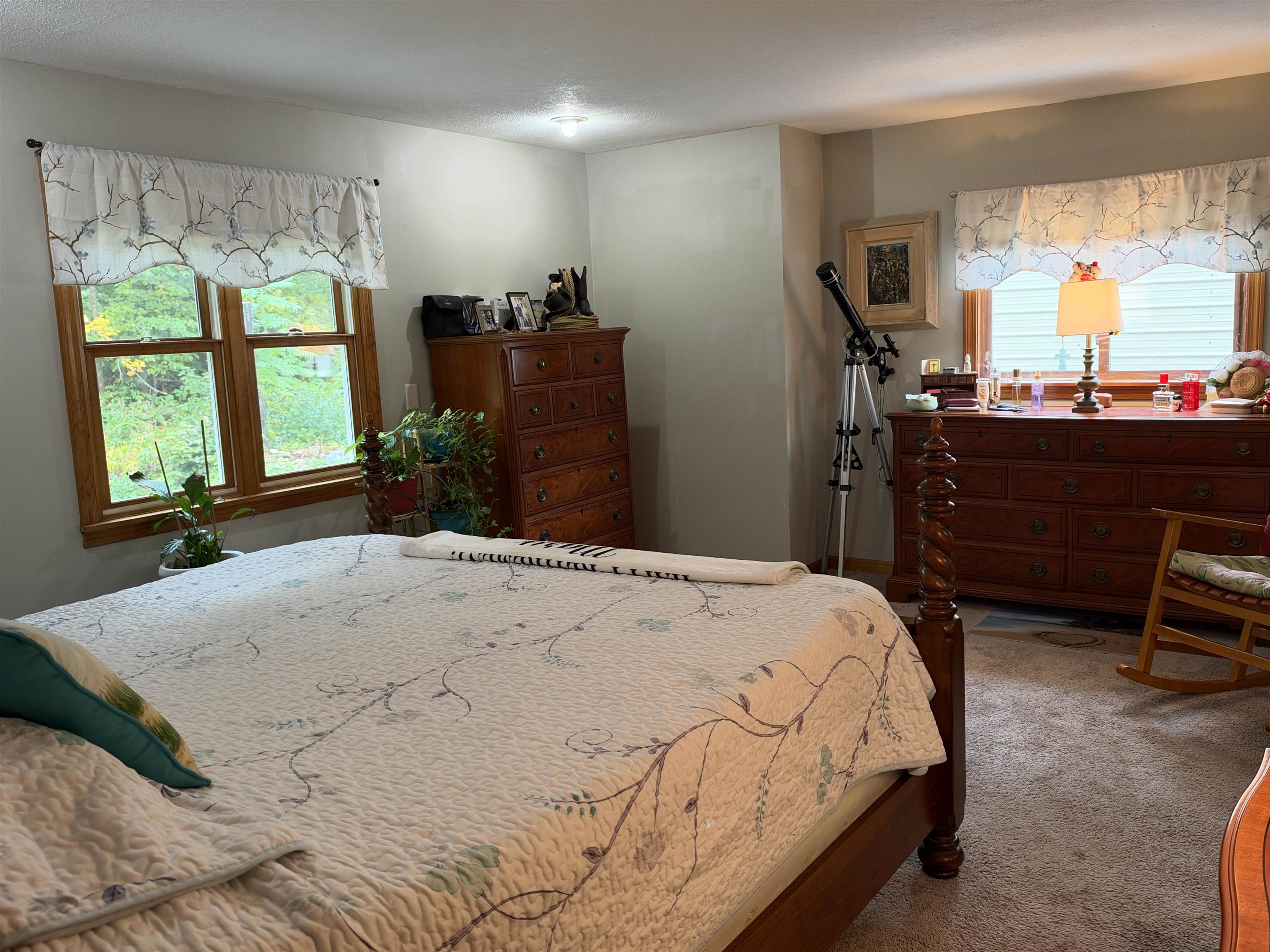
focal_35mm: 27
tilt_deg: -8.0
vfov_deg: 51.4
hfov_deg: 65.3
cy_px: 476
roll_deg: +2.7
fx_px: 991
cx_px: 635
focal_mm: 6.93
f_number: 1.48
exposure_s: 1/60
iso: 200
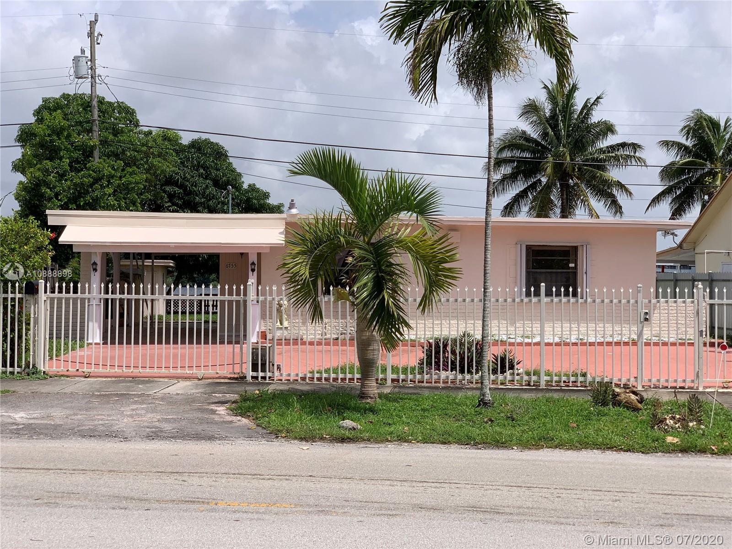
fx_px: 1100
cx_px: 366
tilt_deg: +1.0
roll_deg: -0.8
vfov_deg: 28.0
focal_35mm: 52
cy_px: 274
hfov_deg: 36.8
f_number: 2.4
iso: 16
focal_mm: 6
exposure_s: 1/1916
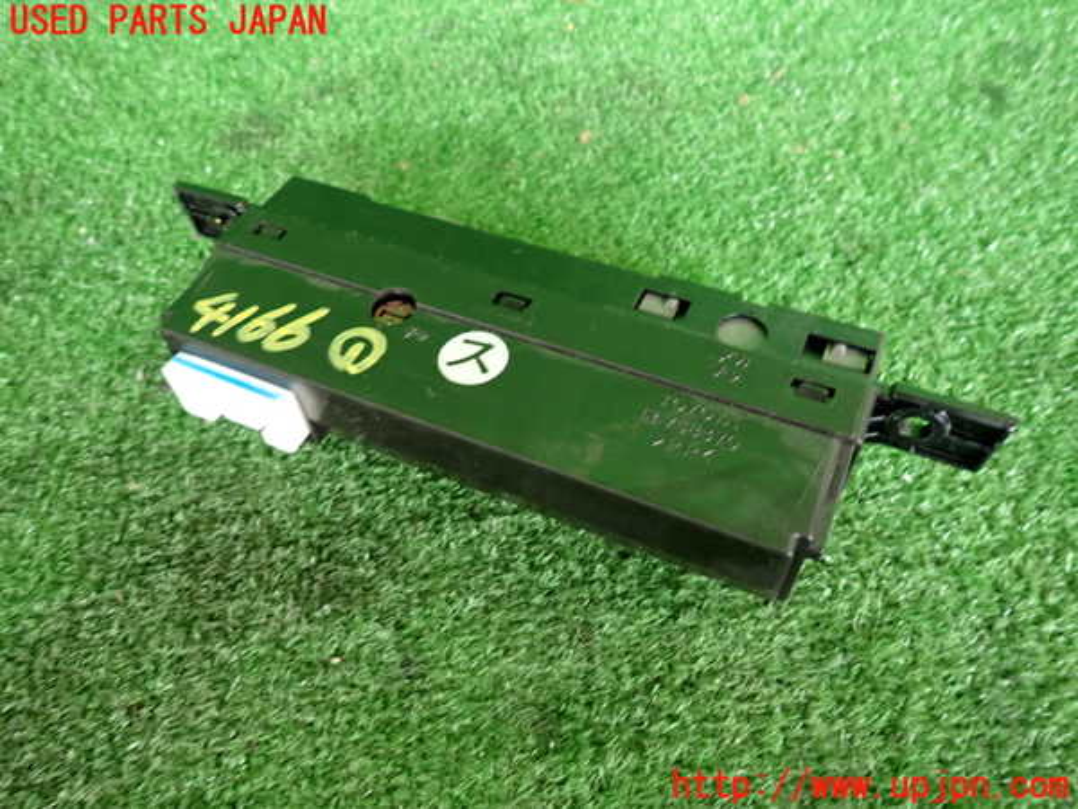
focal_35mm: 25
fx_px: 779
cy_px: 404
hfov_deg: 69.4
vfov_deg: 54.9
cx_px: 539
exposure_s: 1/30
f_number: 2
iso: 320
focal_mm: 4.5
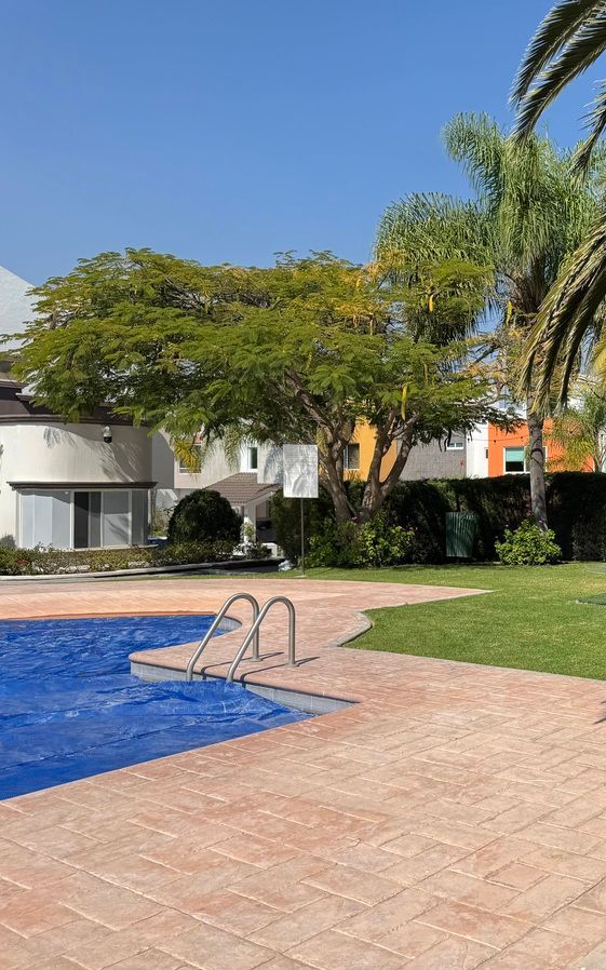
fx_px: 899
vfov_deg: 56.7
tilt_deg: -0.5
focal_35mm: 34
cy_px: 485
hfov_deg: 33.8
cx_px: 614
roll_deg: +0.6
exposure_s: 1/5348
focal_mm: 6.76
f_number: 1.78
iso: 80
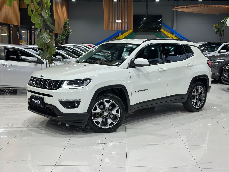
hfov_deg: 39.7
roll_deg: -0.2
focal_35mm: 48
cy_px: 86
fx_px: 318
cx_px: 114
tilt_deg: -7.9
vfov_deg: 30.3
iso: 100
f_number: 1.78
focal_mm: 6.86
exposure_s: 1/120
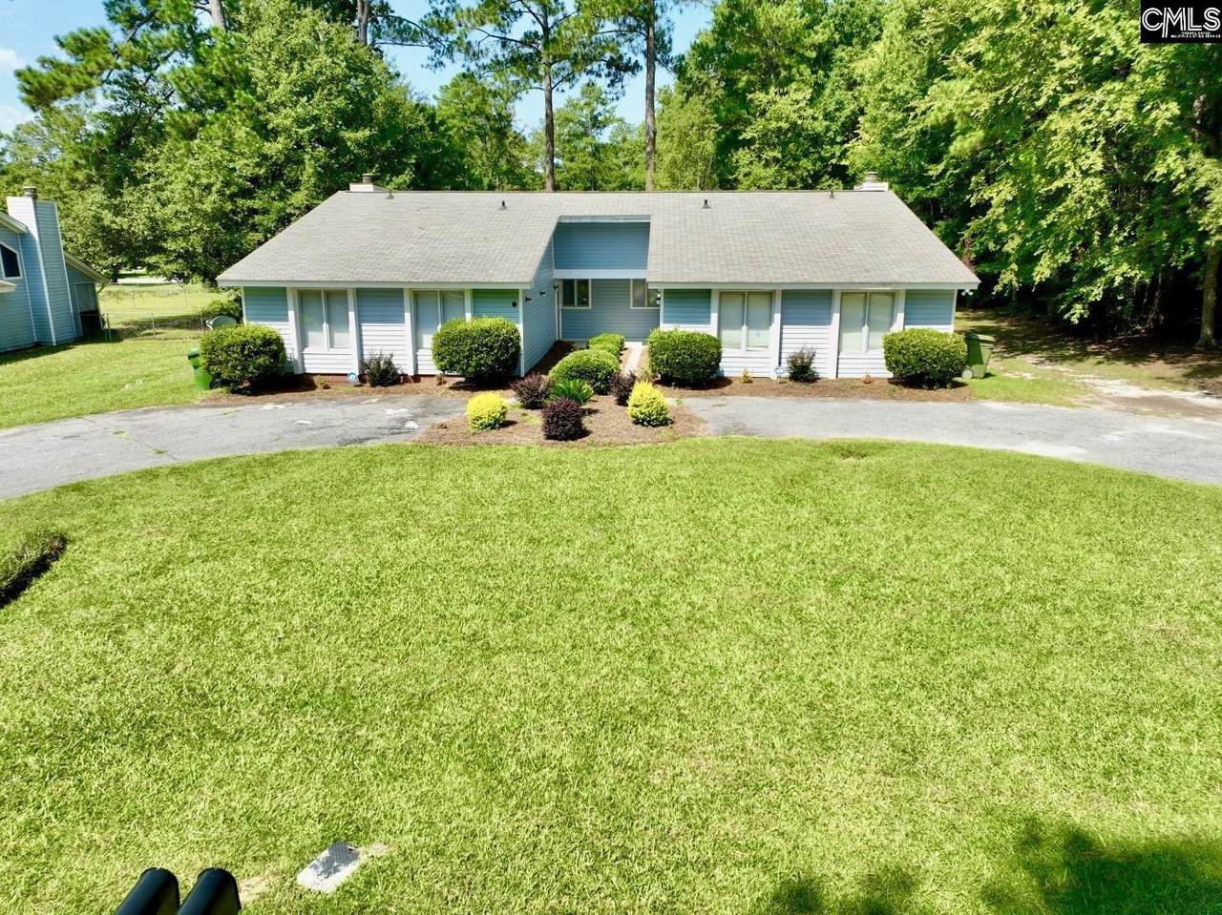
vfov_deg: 56.8
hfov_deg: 71.6
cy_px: 458
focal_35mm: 24
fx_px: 847
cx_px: 611
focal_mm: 12.29
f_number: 2.8
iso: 100
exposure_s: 1/1000
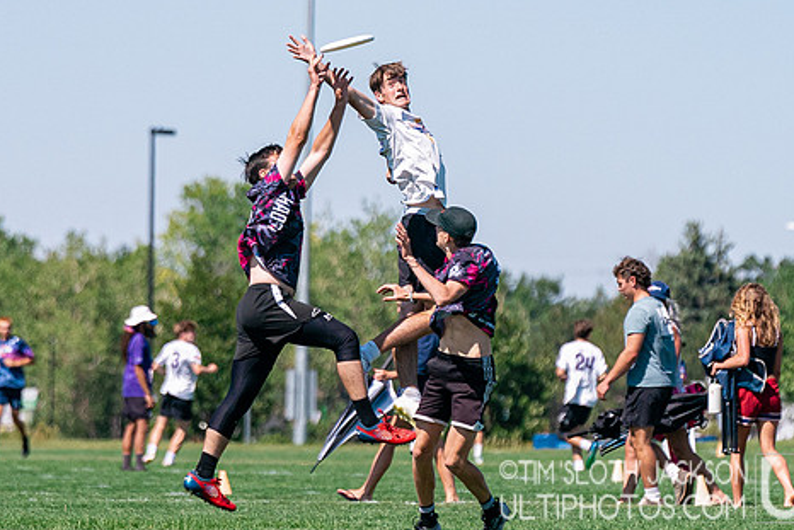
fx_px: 11141
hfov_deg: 4.1
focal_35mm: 505
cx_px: 409
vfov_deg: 2.7
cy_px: 160
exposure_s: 1/8000
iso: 640
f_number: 4
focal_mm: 200
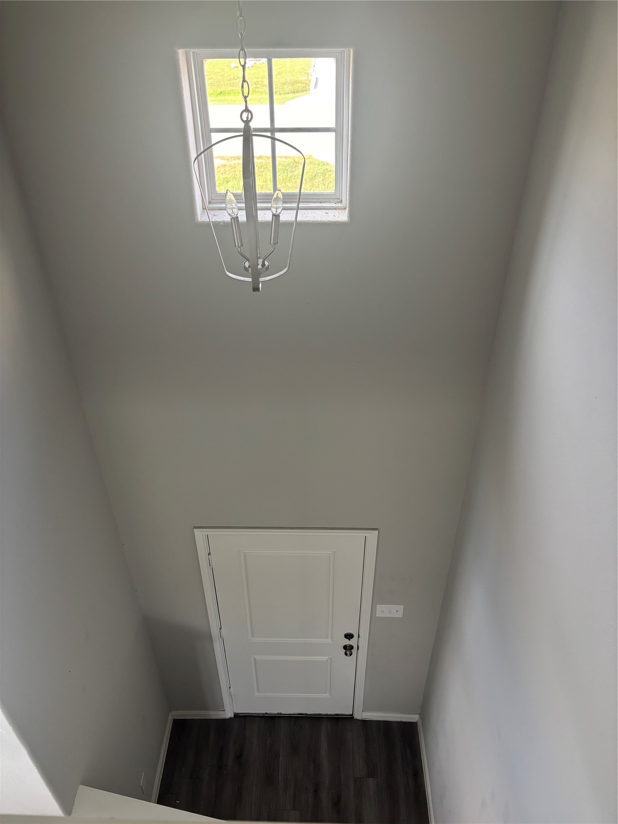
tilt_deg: -37.4
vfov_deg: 67.3
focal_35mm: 26
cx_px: 309
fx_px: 619
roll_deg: -0.3
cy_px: 412
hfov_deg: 53.1
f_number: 1.6
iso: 125
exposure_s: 1/115
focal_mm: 5.96
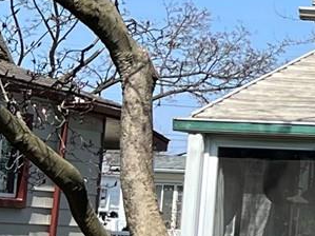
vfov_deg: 8.3
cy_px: 124
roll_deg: -1.7
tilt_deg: +3.4
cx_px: 857
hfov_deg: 9.4
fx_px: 1619
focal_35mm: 178
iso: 50
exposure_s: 1/3460
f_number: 1.5
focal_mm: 5.7
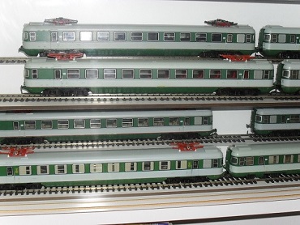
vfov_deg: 29.7
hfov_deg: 38.9
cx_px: 150
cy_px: 112
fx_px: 425
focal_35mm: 49
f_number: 3.9
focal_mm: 8.7
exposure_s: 1/45
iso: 200
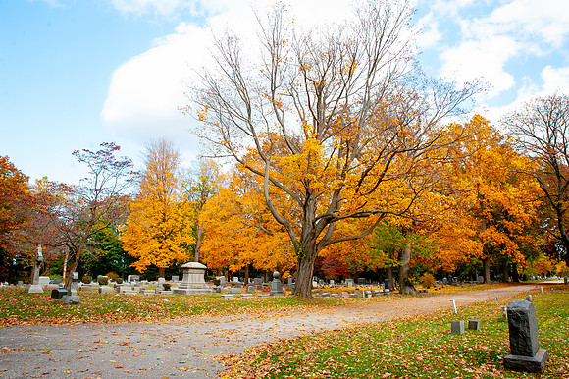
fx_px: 379
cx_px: 284
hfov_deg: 73.8
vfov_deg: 53.1
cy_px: 190
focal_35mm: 24
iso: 400
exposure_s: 1/160
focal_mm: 24
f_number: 9
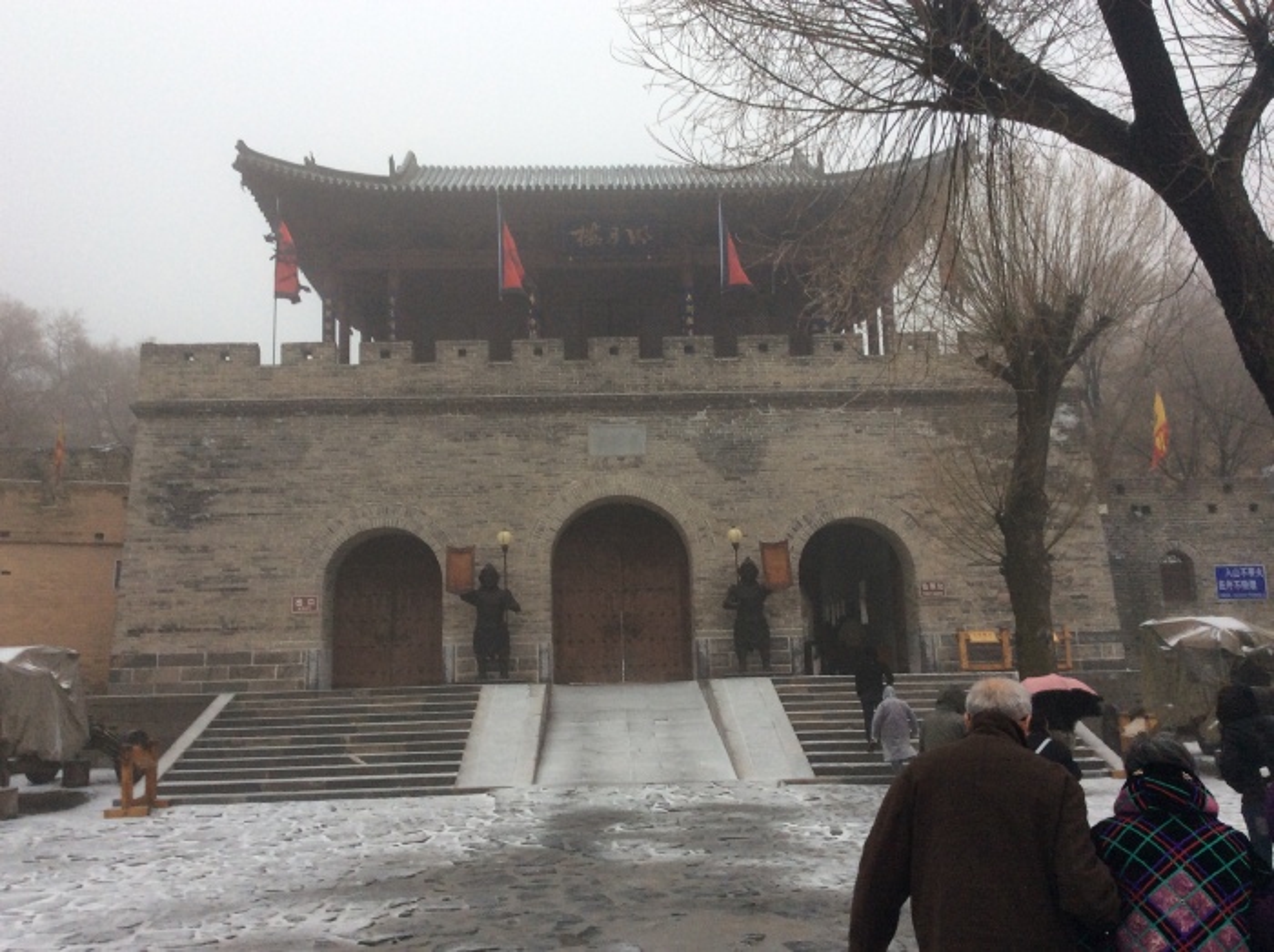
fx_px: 1176
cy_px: 476
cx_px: 637
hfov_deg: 56.9
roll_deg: -0.1
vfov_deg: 44.1
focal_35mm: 32
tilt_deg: +6.9
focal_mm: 3.3
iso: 50
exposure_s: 1/120
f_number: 2.4
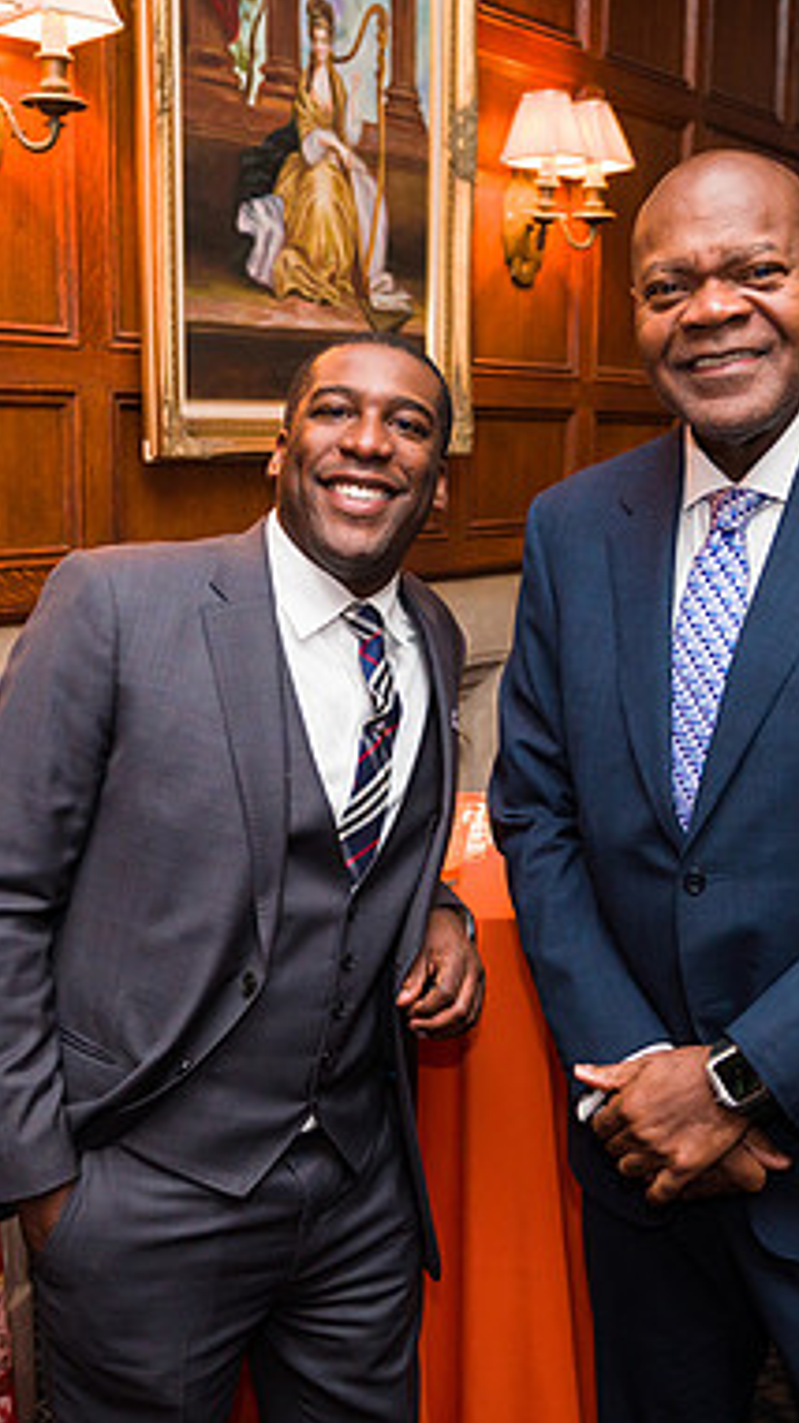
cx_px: 396
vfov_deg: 47.4
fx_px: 1621
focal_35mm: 43
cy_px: 717
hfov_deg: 27.7
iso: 1600
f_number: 3.2
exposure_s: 1/200
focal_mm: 27
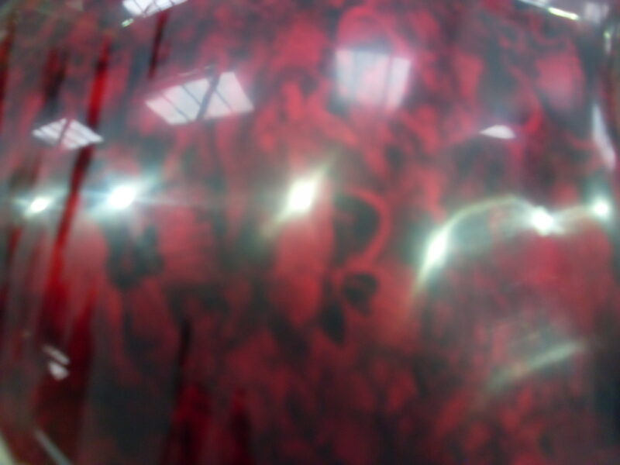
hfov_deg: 52.6
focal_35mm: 35
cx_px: 310
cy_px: 232
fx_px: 627
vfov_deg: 40.7
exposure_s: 1/10
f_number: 2.8
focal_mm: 6.3
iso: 200
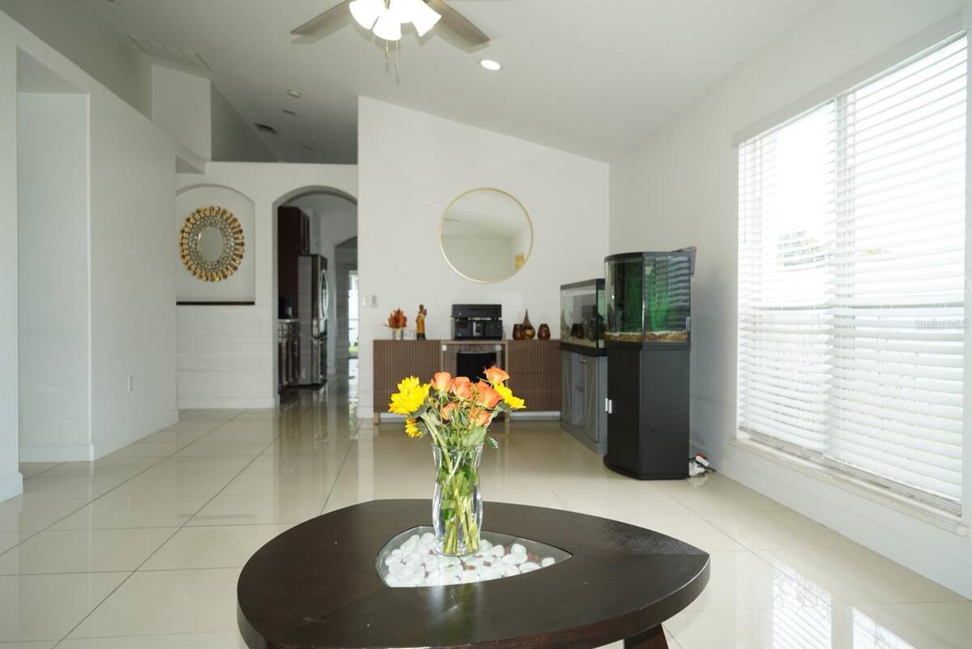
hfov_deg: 65.5
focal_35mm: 28
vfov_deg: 46.4
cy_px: 324
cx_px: 486
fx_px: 756
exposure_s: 1/60
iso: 160
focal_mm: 28
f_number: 4
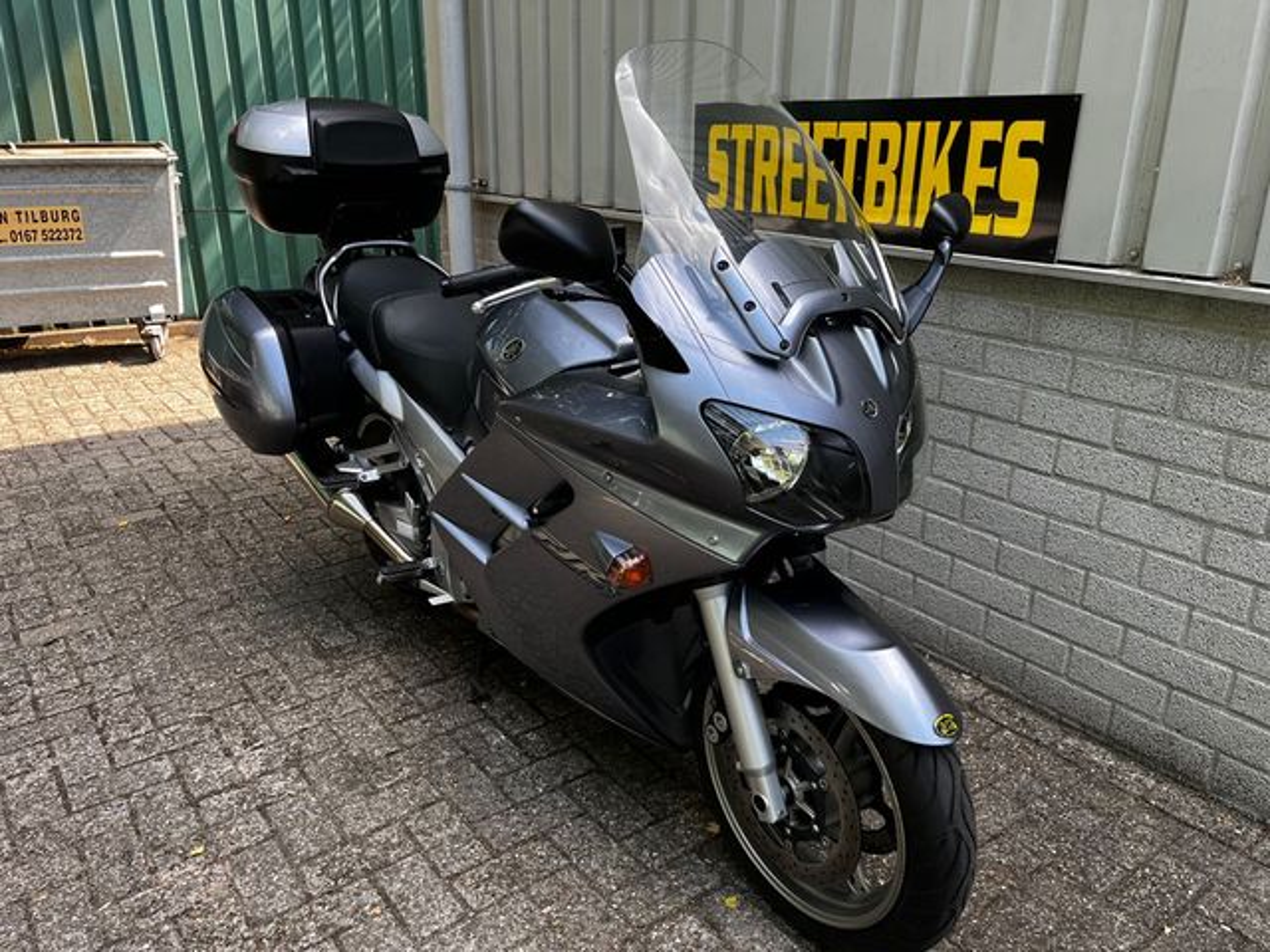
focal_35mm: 26
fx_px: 954
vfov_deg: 53.1
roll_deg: -0.7
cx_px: 635
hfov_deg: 67.3
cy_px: 476
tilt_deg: -20.4
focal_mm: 5.1
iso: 40
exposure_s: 1/242
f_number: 1.6
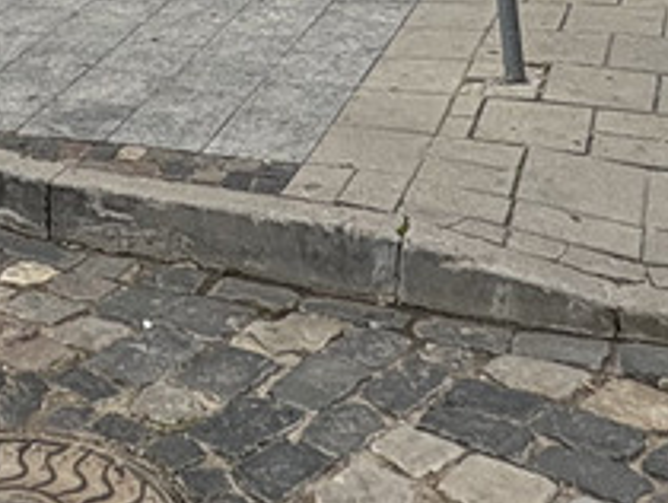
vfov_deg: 12.9
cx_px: -121
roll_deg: +0.7
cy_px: -786
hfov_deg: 22.6
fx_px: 1546
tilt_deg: +13.1
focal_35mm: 80
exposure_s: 1/150
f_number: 2.2
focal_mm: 2.22
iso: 64
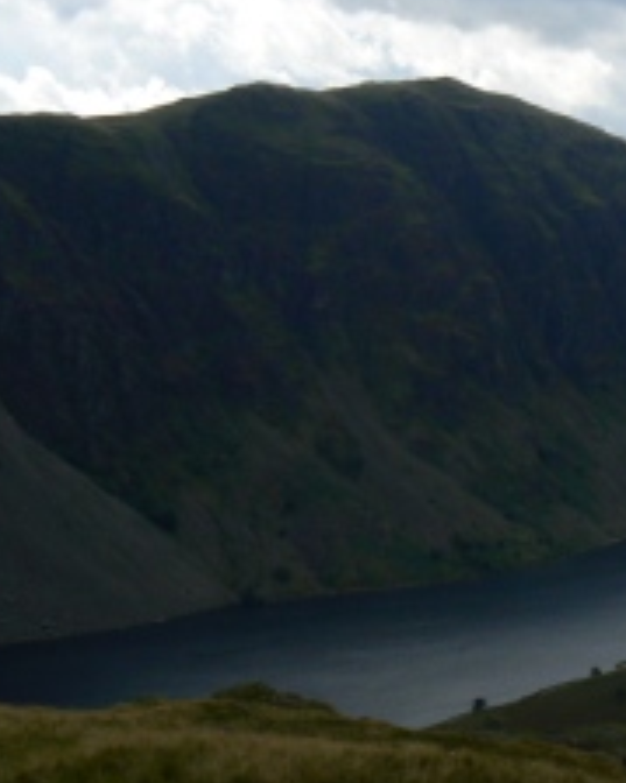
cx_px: 643
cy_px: 371
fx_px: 2619
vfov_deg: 17.0
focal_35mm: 113
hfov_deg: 13.4
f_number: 6.3
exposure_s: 1/500
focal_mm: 10.1
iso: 80
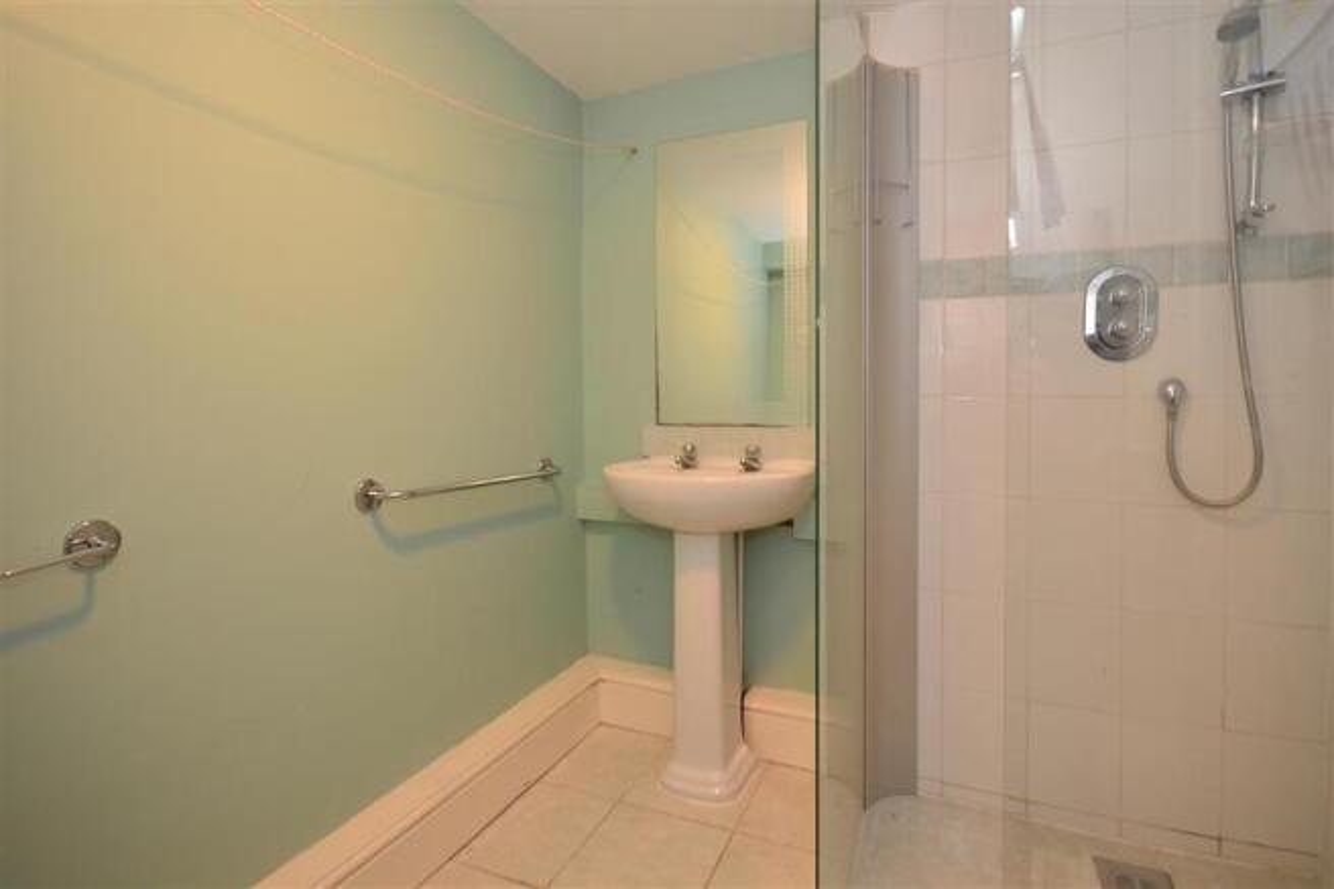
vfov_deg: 77.3
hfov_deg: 100.4
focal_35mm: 15
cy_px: 444
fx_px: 556
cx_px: 667
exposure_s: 1/6
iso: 400
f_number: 5.6
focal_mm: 10
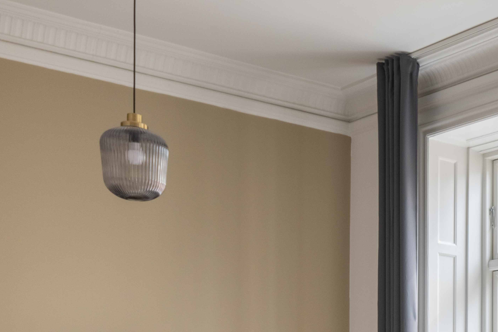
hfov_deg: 25.3
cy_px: 410
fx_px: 927
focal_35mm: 67
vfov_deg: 19.1
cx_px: 673
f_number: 10
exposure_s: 1/320
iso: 160
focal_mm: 23
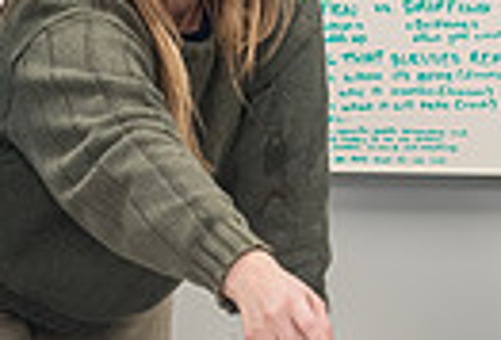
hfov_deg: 12.4
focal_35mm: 164
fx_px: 2296
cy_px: 144
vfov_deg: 8.5
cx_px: 317
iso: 2500
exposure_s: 1/320
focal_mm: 35
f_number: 4.5
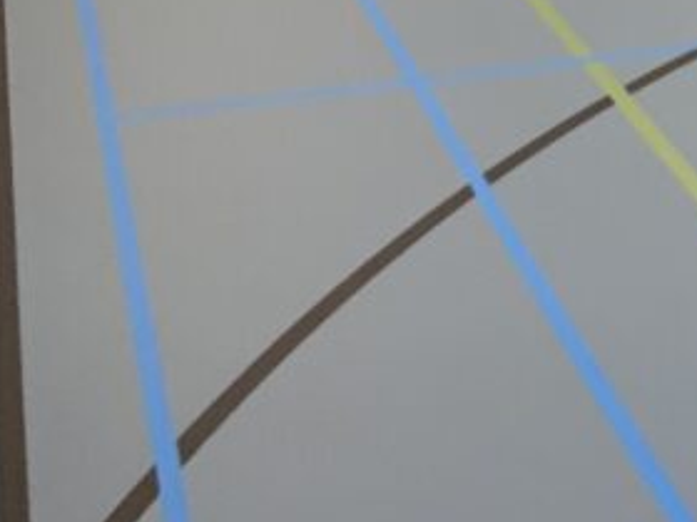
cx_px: 894
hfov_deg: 17.5
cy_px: -510
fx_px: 2134
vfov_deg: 12.4
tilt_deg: -3.8
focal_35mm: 106
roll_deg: -1.3
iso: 50
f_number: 1.8
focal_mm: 3
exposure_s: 1/50
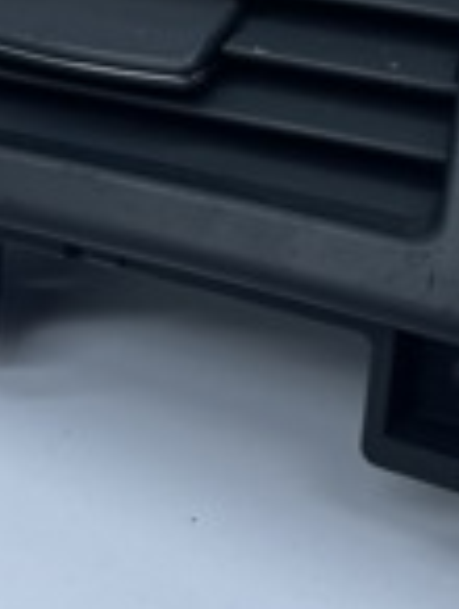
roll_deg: -0.1
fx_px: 1446
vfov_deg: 23.3
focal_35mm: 82
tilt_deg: -38.2
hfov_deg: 18.0
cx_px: 275
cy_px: 96
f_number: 1.6
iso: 32
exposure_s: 1/1078
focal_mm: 5.1
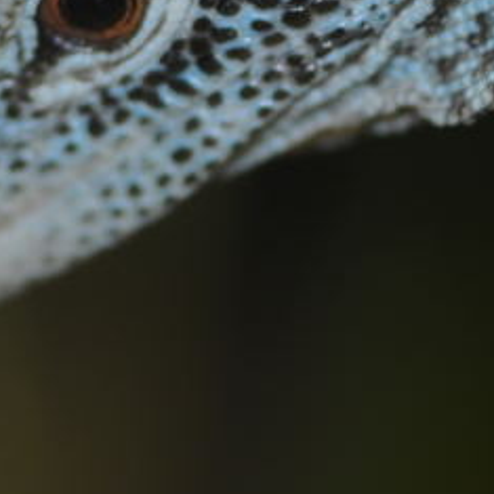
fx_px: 9410
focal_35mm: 583
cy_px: -71
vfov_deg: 3.0
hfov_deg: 3.0
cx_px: 193
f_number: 3.5
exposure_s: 1/60
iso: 200
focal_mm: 105
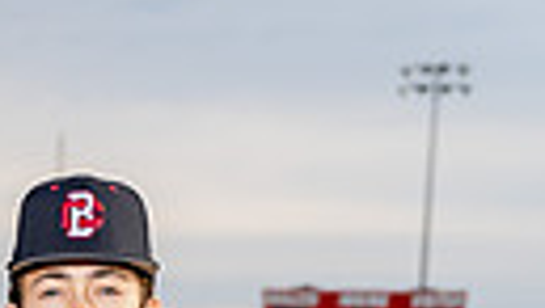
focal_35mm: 193
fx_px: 2793
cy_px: 827
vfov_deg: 6.0
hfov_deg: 11.0
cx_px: -30
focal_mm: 53
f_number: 4
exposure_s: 1/250
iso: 100
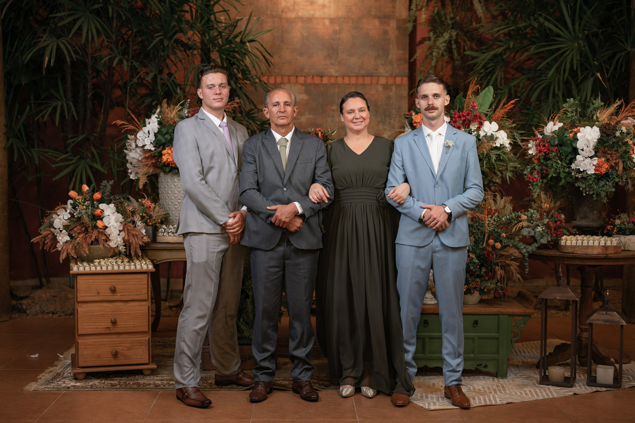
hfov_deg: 39.6
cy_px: 212
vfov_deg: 27.0
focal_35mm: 50
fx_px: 882
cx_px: 318
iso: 200
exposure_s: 1/160
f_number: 2.2
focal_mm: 50
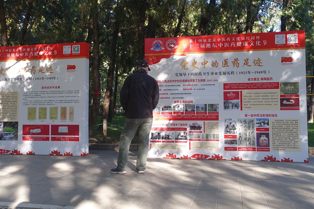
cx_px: 158
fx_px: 314
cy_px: 98
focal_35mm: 36
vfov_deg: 36.8
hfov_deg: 53.1
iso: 125
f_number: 3.5
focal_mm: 12.06
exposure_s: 1/80
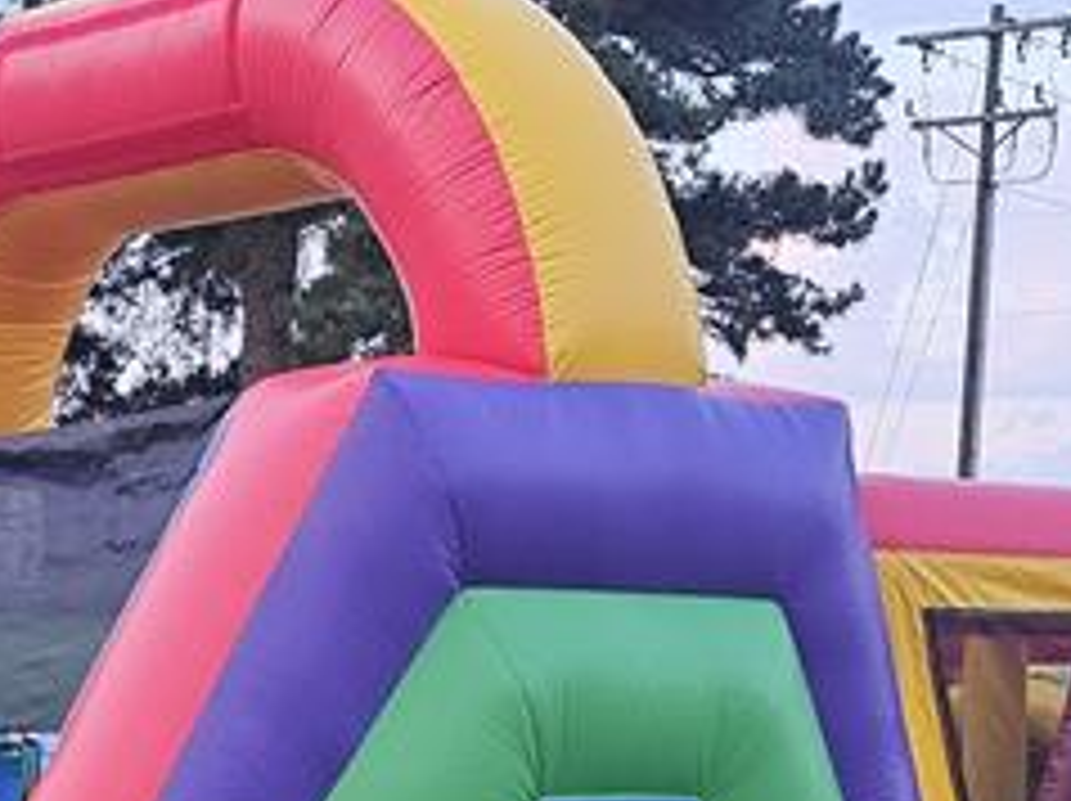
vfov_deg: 12.3
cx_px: 590
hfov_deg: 17.0
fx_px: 3585
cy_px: 1084
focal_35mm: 116
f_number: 1.7
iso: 125
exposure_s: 1/180
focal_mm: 6.3
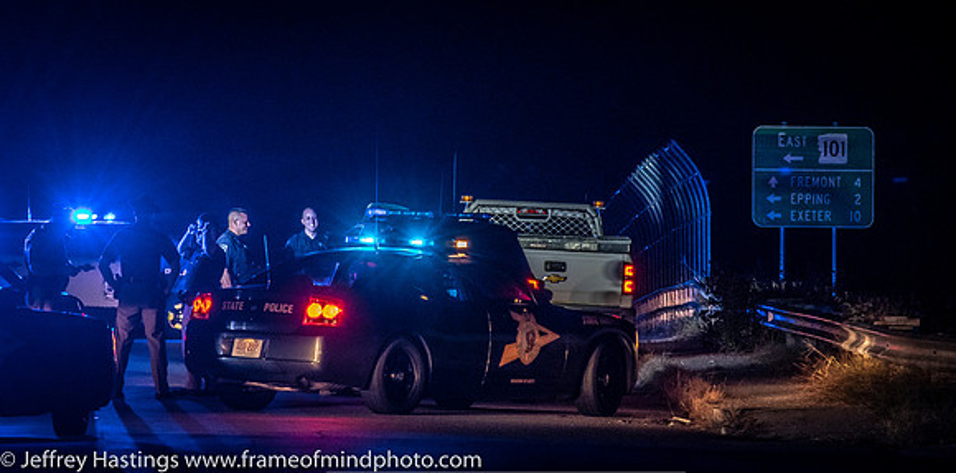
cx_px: 446
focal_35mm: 332
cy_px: 201
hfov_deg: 6.7
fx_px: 8183
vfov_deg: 3.3
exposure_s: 1/60
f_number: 5.6
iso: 2000
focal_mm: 190
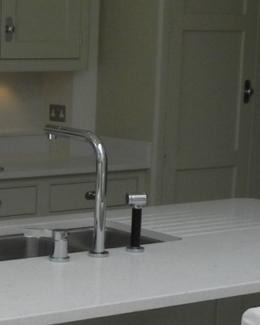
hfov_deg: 14.6
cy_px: 280
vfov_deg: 18.7
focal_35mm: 101
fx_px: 971
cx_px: -74
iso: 160
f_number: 5
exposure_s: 1/186
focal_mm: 4.6
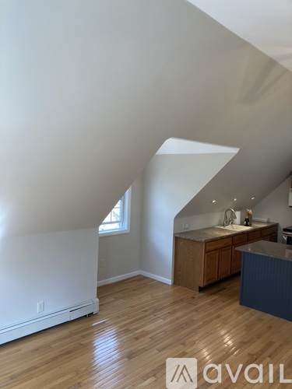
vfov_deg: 63.4
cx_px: 146
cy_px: 194
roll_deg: -2.8
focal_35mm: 28
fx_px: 315
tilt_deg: -2.8
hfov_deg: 49.7
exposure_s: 1/60
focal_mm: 3.99
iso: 50
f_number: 1.8
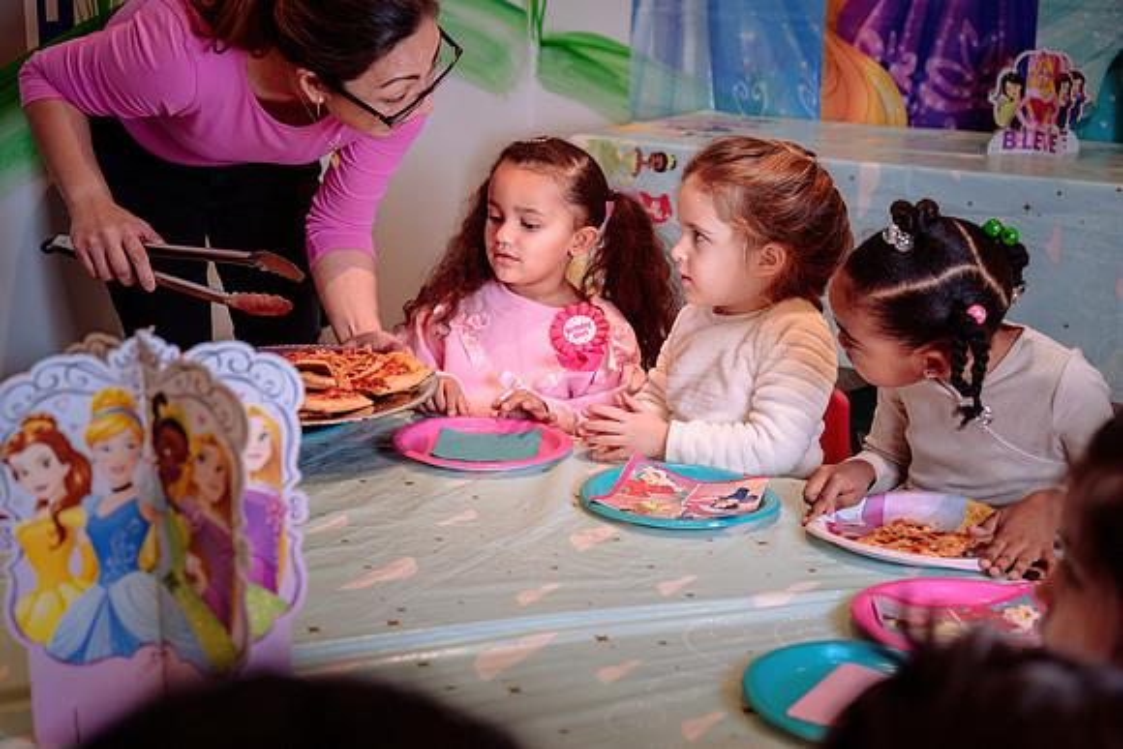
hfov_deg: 36.6
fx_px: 1698
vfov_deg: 24.9
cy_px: 406
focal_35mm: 54
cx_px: 504
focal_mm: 49
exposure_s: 1/100
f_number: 4
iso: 800
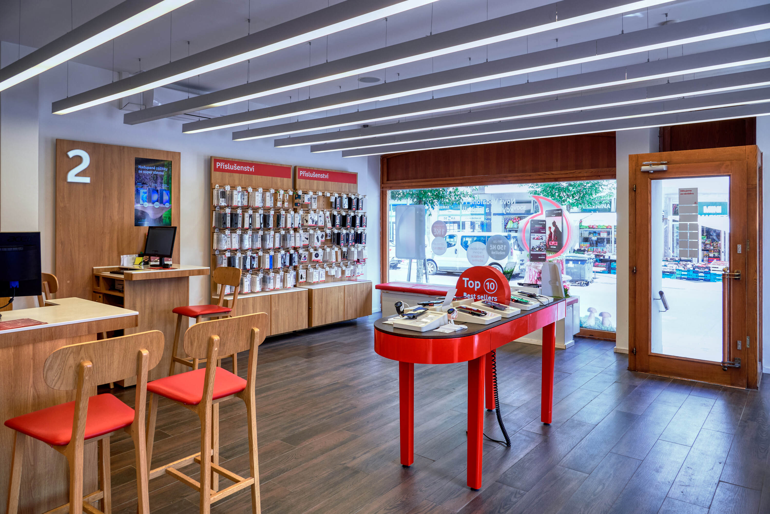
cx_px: 385
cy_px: 257
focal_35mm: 24
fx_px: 514
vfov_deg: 53.2
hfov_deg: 73.7
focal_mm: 24
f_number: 7.1
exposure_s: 1/40
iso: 200
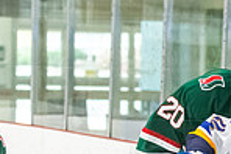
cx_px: 279
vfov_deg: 4.1
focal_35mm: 335
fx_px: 2152
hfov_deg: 6.1
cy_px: 266
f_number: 2.8
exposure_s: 1/800
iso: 4000
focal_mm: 70
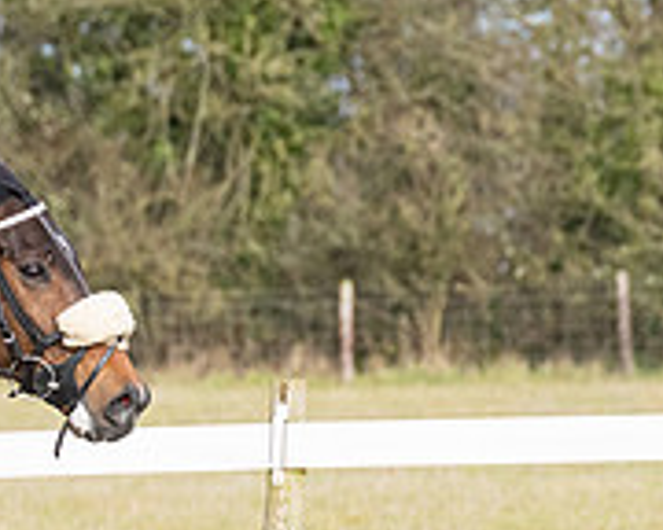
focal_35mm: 610
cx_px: -24
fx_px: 11970
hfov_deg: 3.2
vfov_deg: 2.5
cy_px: 599
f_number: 5
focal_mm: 140
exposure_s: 1/2000
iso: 800
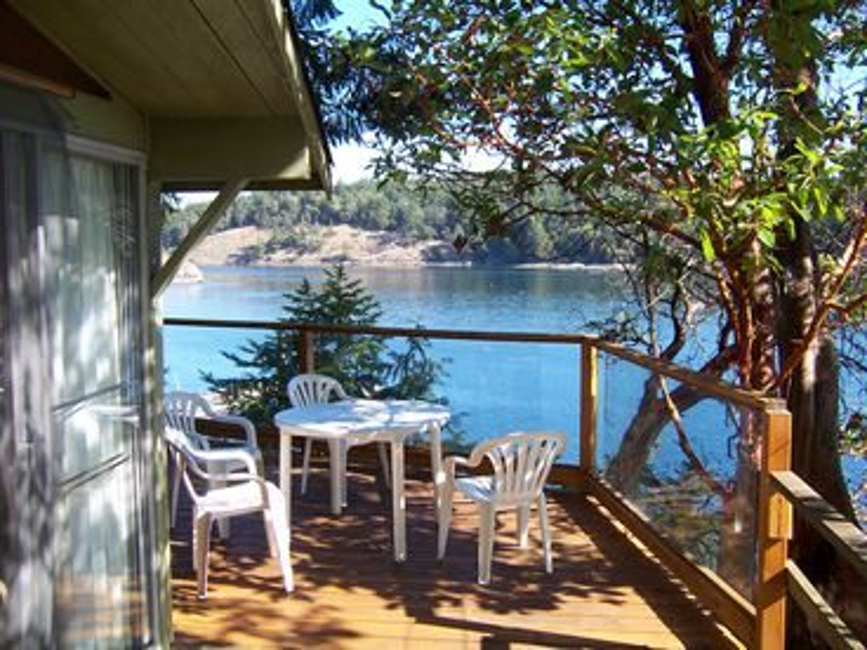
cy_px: 325
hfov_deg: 55.4
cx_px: 434
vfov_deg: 42.9
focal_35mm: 33
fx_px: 827
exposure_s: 1/250
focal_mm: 5.5
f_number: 3.4
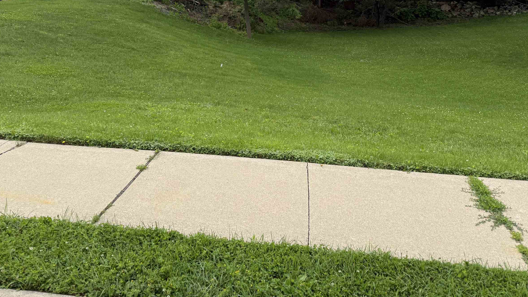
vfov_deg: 33.3
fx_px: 476
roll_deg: +7.4
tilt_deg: -7.0
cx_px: 240
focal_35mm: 34
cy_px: 44
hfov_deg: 57.9
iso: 100
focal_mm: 6.76
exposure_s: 1/4167
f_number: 1.78
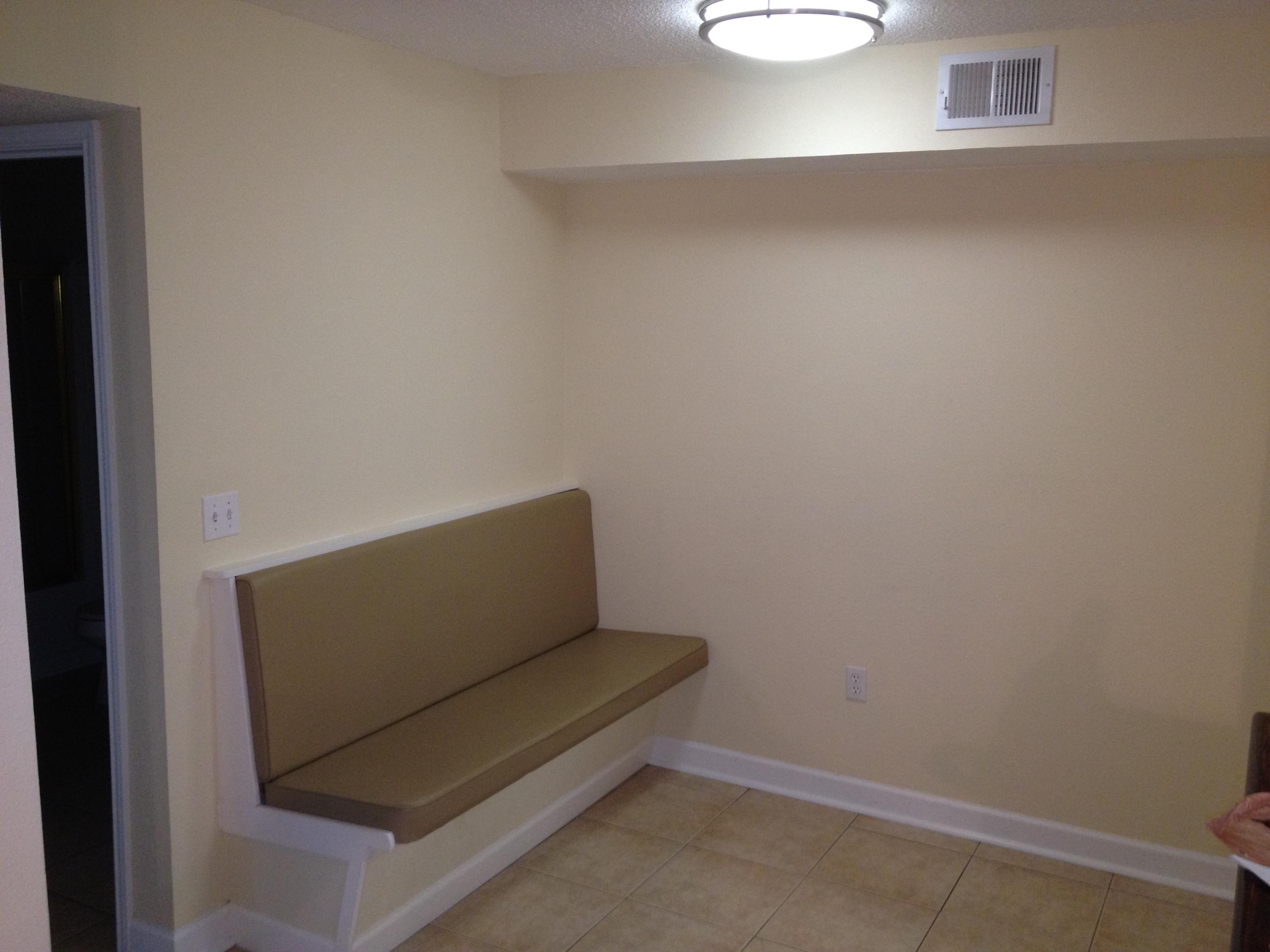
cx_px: 635
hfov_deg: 52.6
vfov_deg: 40.7
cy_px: 476
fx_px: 1284
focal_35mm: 35
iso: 160
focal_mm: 4.28
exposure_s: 1/20
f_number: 2.4
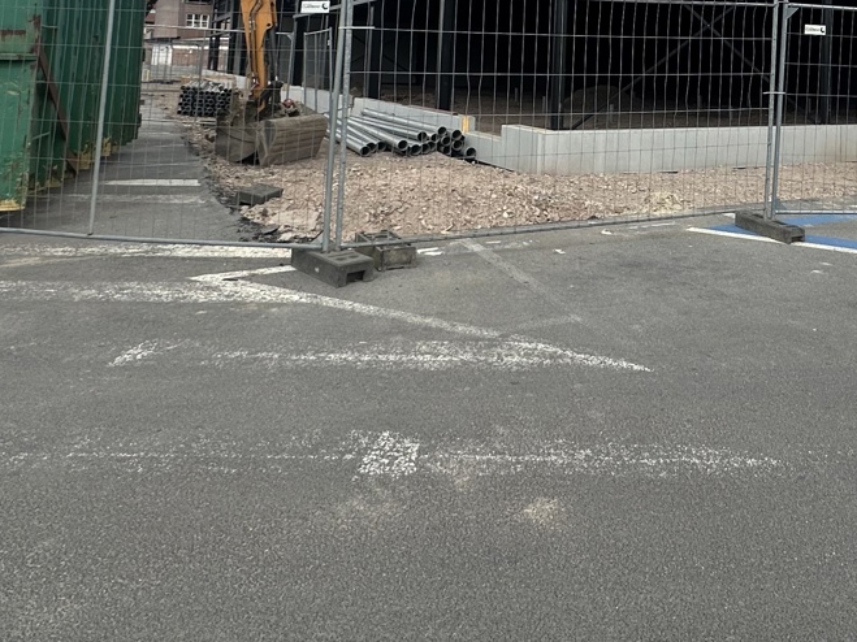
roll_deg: -1.6
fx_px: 842
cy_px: -9
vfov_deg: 37.1
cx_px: 681
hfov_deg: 50.8
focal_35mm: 34
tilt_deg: +5.0
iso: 40
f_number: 2.2
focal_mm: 2.22
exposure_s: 1/1366
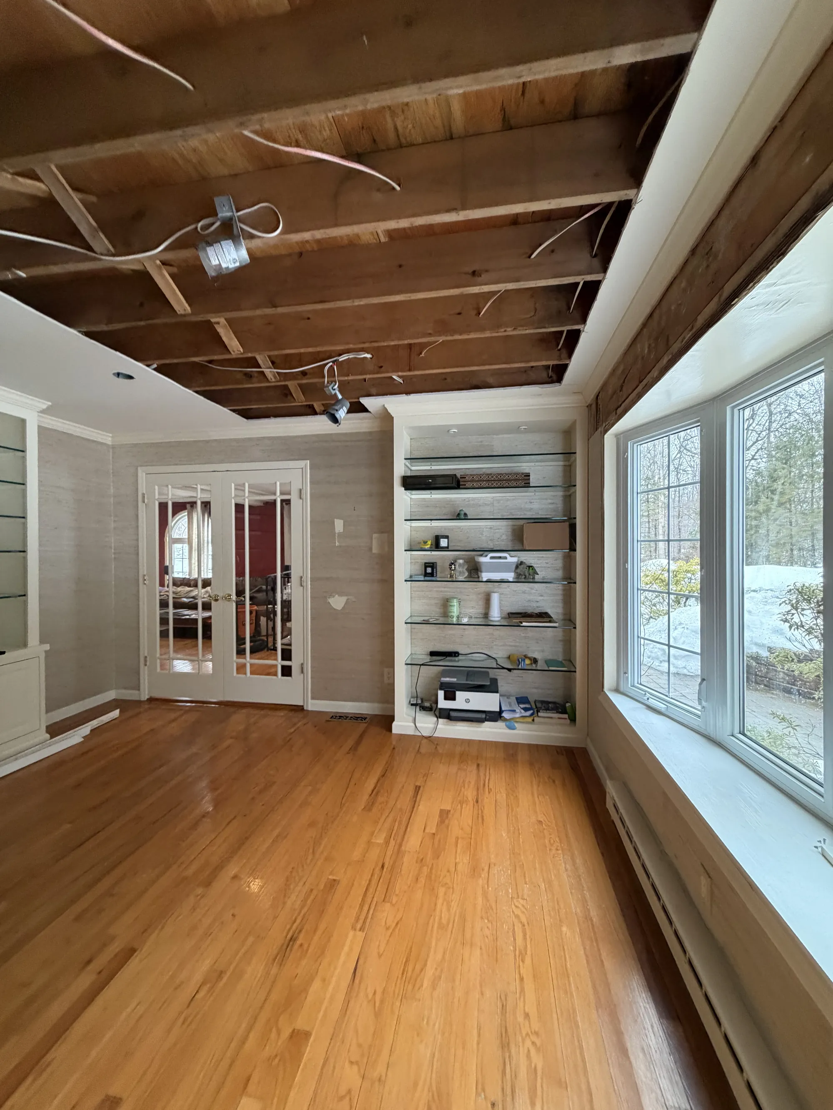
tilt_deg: -2.2
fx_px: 449
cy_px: 555
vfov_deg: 102.1
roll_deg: +0.4
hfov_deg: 85.7
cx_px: 416
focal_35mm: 14
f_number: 2.2
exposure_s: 1/74
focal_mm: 2.22
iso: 320
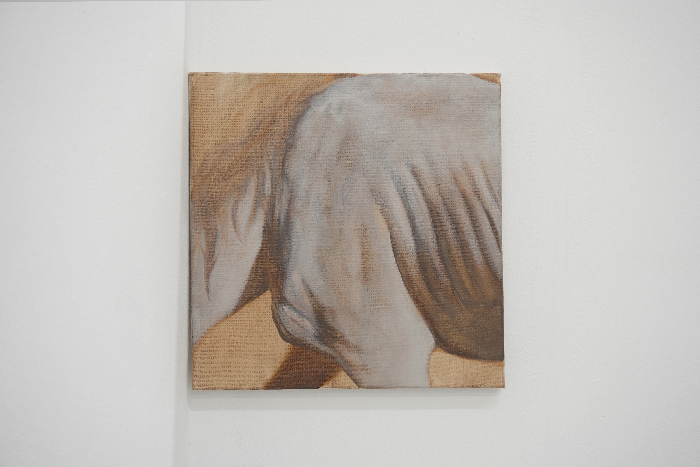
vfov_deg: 23.8
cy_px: 234
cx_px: 350
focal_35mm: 57
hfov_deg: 35.1
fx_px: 1108
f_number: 5.6
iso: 500
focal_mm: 38
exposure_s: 1/40
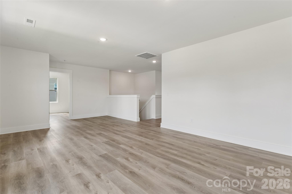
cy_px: 97
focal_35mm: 17
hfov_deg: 94.3
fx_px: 135
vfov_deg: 71.4
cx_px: 146
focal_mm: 16.7
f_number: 13
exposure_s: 1/5
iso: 200
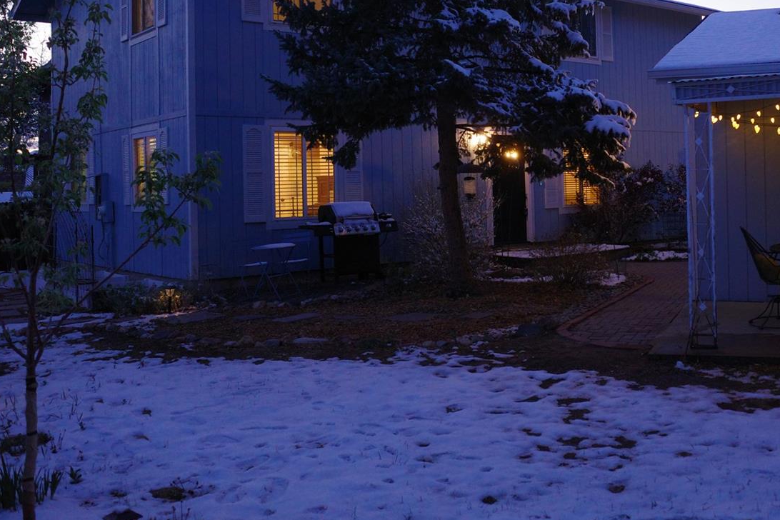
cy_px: 151
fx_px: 888
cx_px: 529
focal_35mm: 41
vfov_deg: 32.2
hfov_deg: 46.6
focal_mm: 18.3
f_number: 2.8
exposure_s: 1/100
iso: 1600
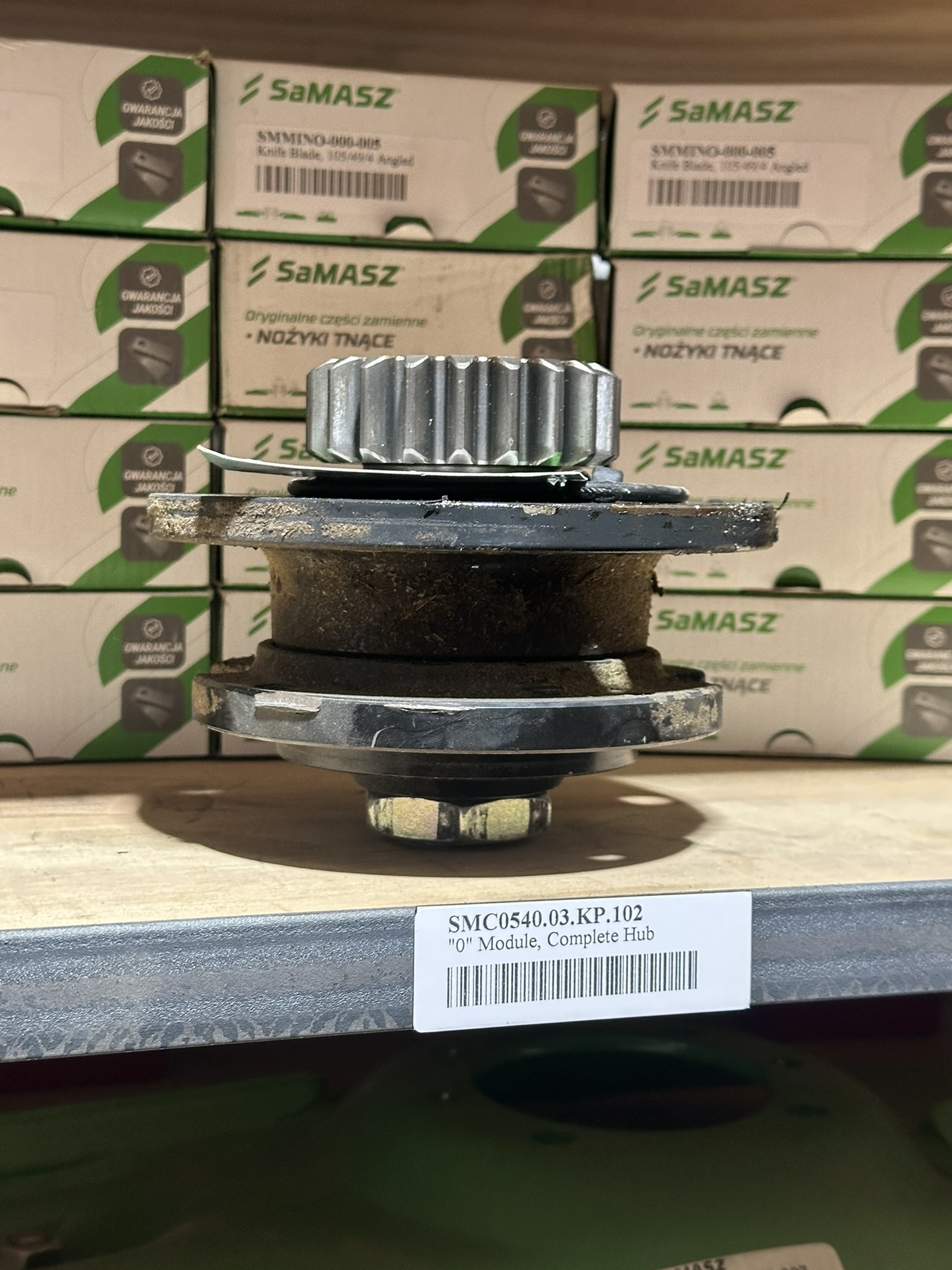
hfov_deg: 28.6
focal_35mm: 51
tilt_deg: -2.6
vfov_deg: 37.5
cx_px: 464
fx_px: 1870
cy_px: 605
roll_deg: -1.8
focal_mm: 6.86
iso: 250
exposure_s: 1/60
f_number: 1.78
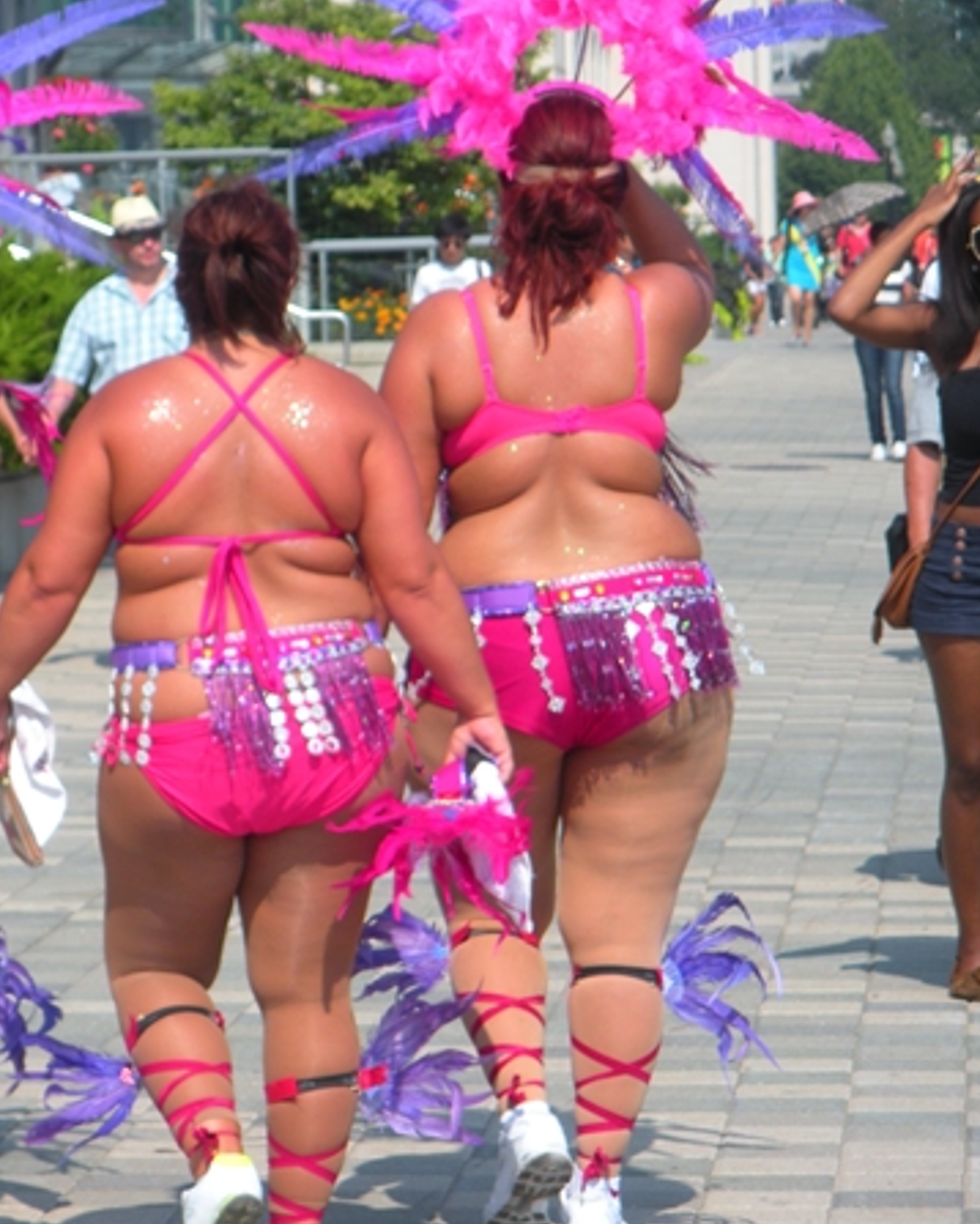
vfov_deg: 9.9
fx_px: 7065
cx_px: 263
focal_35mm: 195
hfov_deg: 7.9
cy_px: 611
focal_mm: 26
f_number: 5.4
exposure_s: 1/307
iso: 64
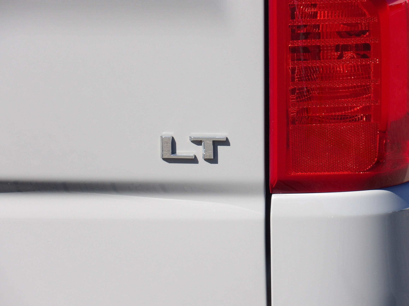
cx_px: 204
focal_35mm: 363
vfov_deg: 4.1
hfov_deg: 5.5
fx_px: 4289
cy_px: 153
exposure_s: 1/355
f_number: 4.2
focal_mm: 65.2
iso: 100
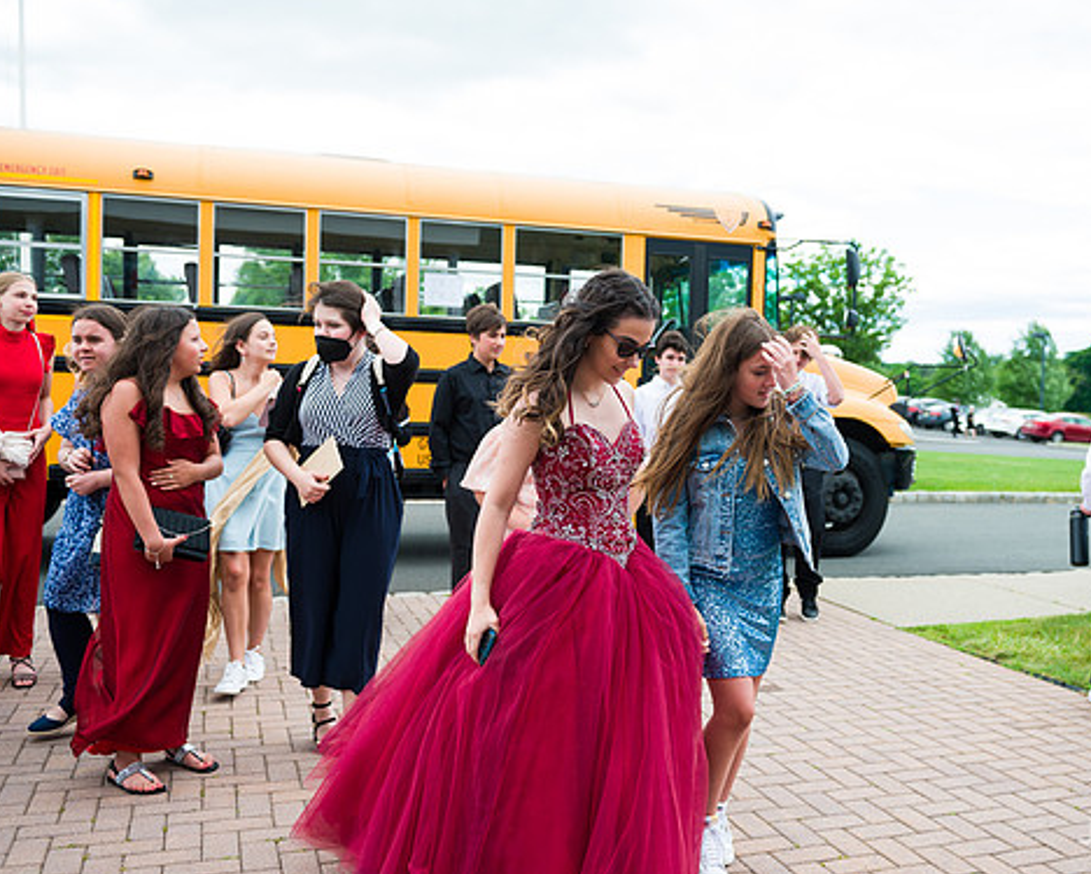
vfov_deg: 41.2
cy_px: 445
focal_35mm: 36
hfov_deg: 50.1
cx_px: 625
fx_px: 1163
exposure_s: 1/800
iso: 200
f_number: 4
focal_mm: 31
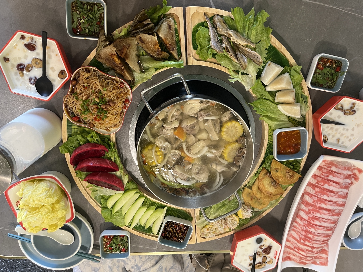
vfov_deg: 53.1
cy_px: 136
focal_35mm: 26
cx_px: 182
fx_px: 273
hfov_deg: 67.3
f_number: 1.6
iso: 200
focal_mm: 5.1
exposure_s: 1/50
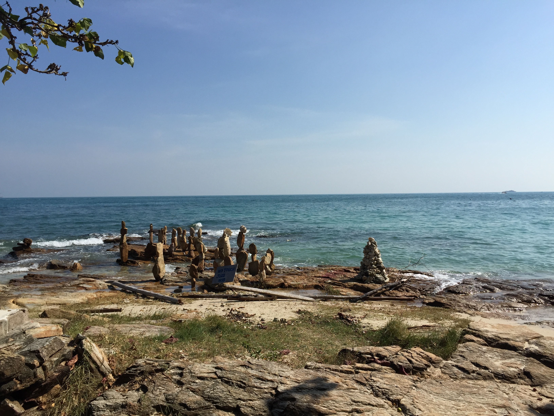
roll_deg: -0.1
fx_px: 464
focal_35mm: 29
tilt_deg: -1.3
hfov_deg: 61.7
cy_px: 208
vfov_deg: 48.2
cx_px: 277
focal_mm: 4.15
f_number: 2.2
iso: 32
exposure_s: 1/3968
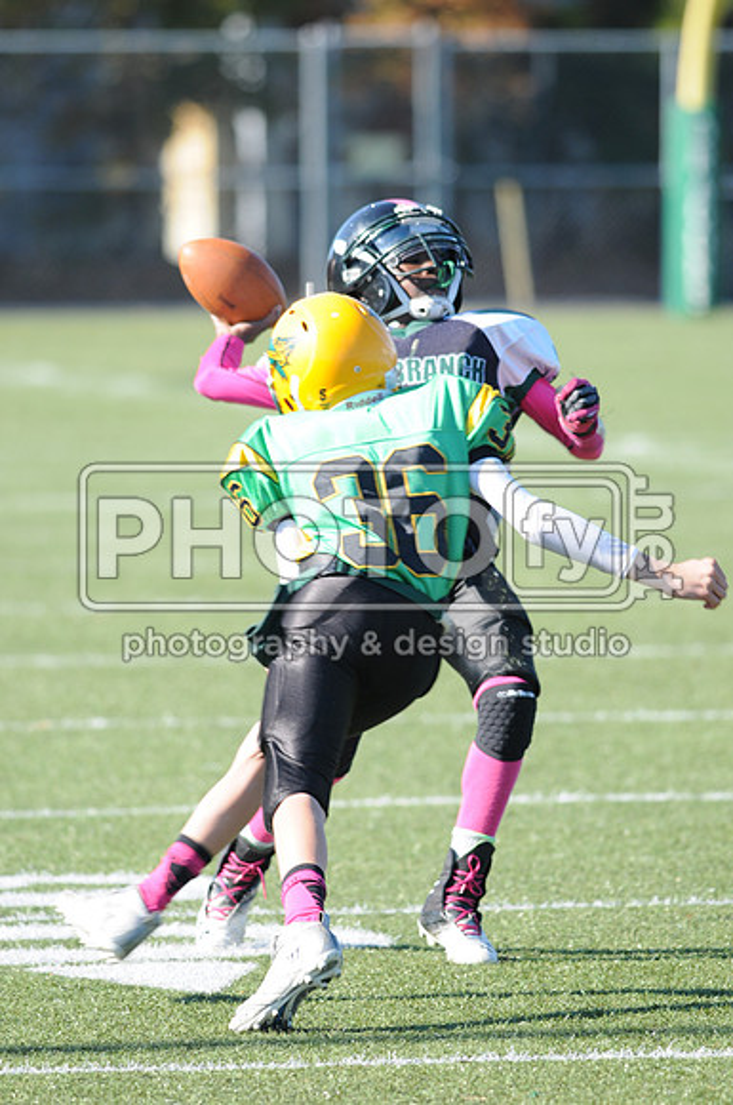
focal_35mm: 450
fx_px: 13784
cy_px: 552
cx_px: 366
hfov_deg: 3.0
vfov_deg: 4.6
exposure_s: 1/500
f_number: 4.5
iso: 200
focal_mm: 300
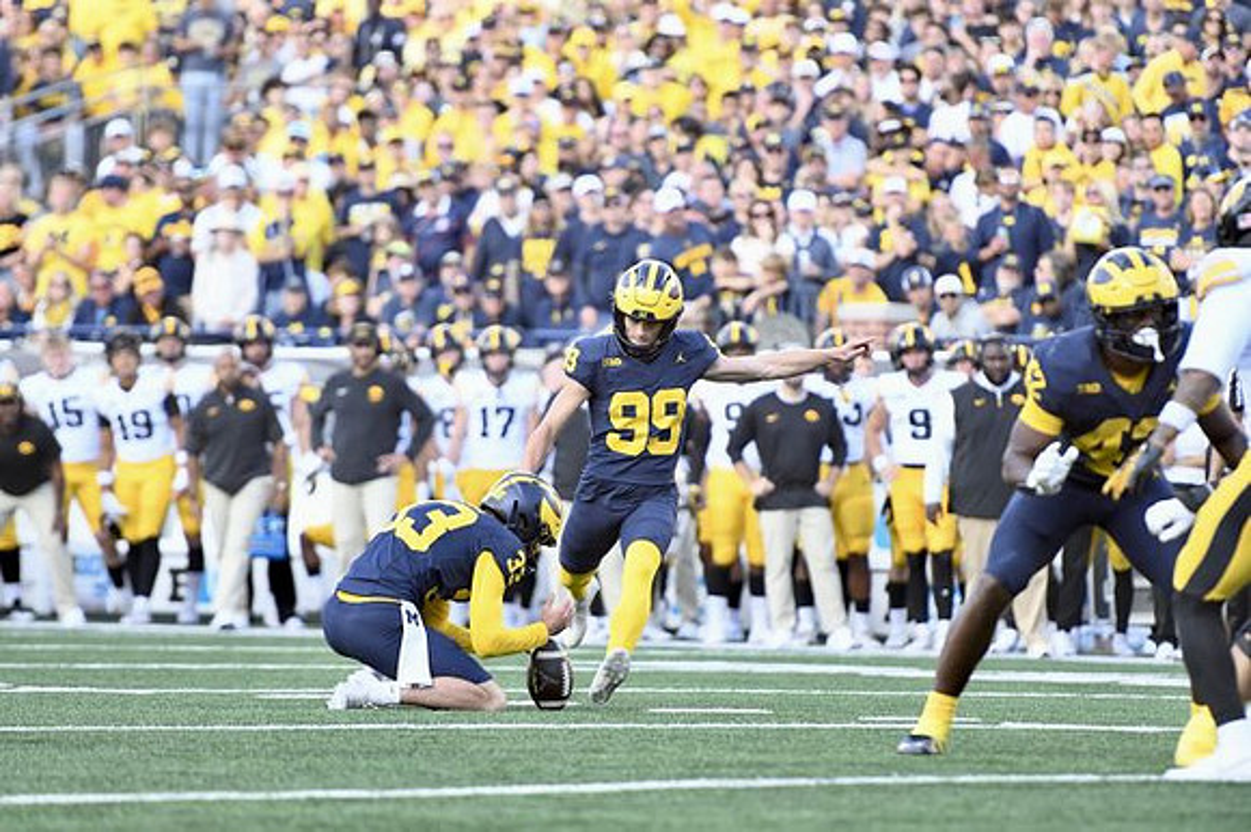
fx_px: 10419
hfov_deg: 6.9
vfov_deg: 4.6
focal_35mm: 300
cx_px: 626
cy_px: 416
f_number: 2.8
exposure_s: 1/1000
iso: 800
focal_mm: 200
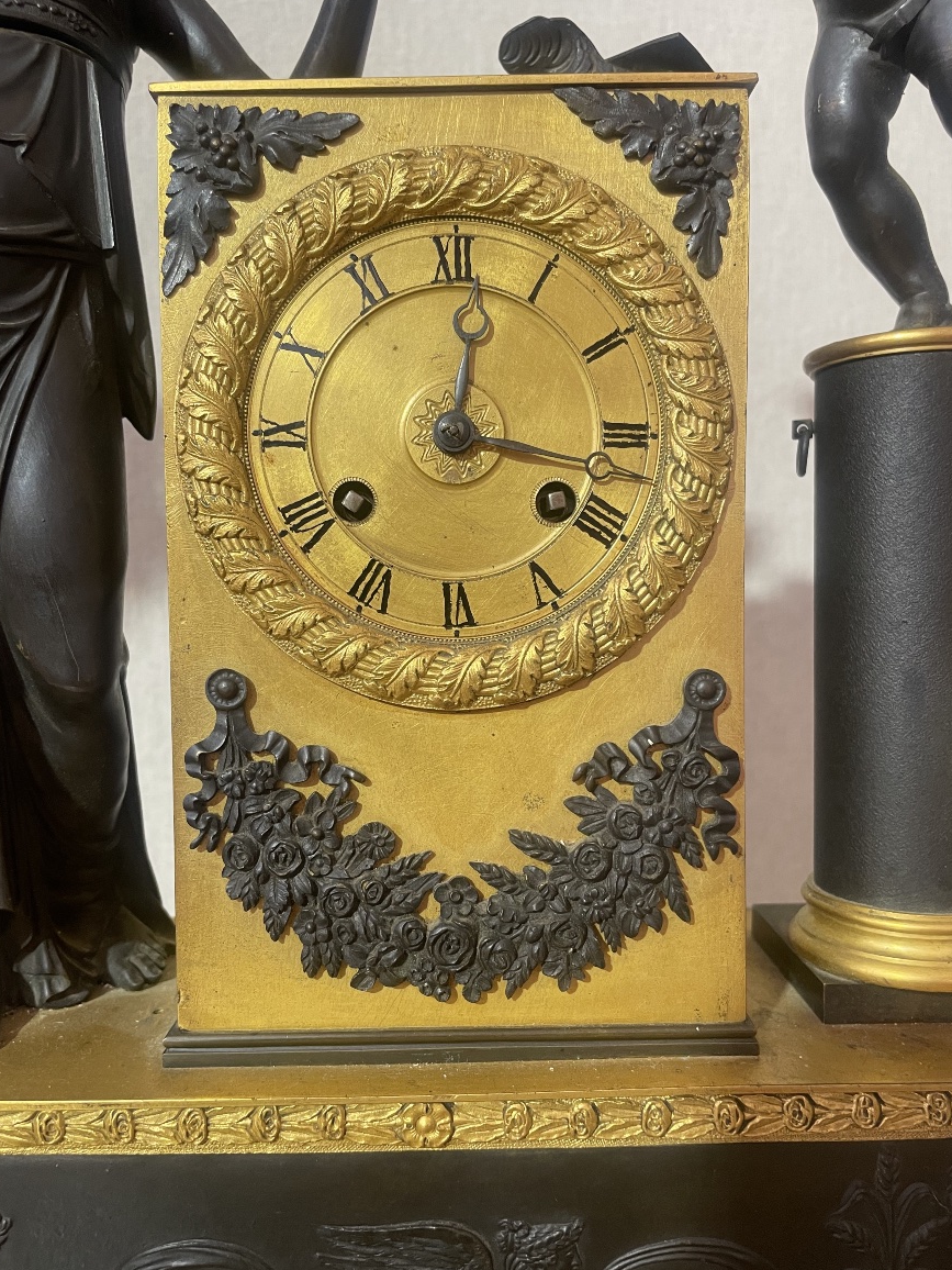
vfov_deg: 65.3
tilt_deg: -4.4
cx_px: 466
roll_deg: +1.7
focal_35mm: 27
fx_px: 990
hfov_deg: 51.4
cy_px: 639
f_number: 1.6
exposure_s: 1/50
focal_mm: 4.2
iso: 100
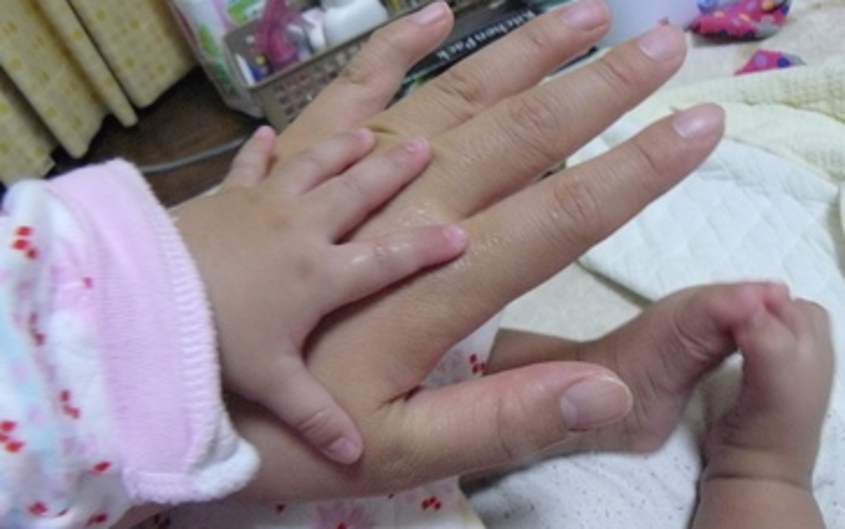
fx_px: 967
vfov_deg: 30.5
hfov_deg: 47.1
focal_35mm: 42
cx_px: 454
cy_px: 291
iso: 400
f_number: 2.8
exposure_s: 1/25
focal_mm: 6
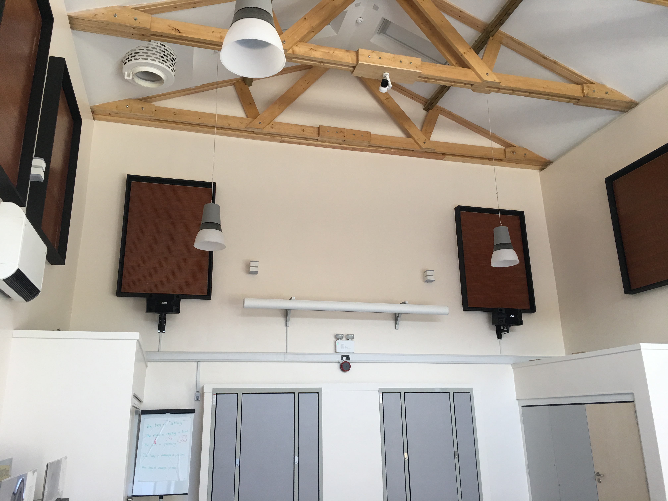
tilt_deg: +18.7
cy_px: 250
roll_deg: +0.2
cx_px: 334
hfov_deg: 61.7
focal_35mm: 29
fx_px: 560
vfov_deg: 48.2
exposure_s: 1/33
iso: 32
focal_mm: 4.15
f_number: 2.2
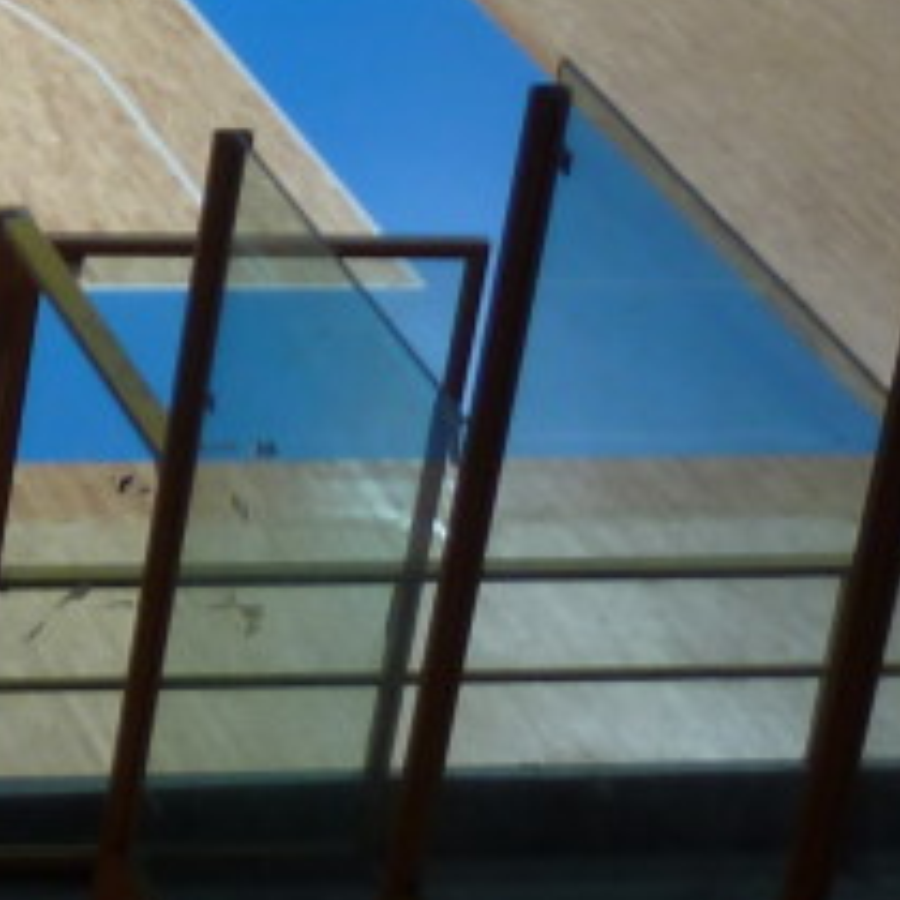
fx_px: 5059
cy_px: -339
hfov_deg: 9.3
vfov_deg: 9.9
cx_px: -1067
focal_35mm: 172
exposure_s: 1/30
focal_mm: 6.5
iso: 80
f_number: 3.6
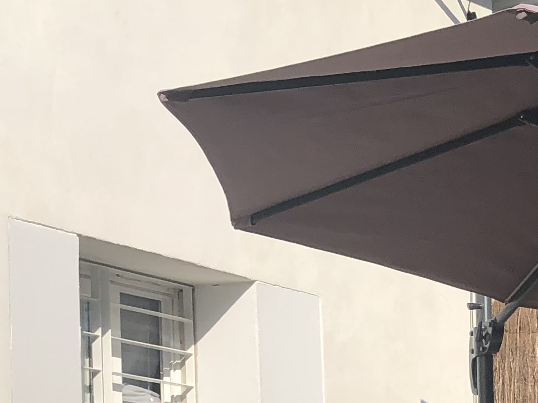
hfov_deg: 16.5
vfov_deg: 11.9
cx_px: 544
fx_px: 1819
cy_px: 664
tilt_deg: +0.2
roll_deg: +2.0
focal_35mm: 117
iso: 20
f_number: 1.8
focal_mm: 3.99
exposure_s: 1/2404
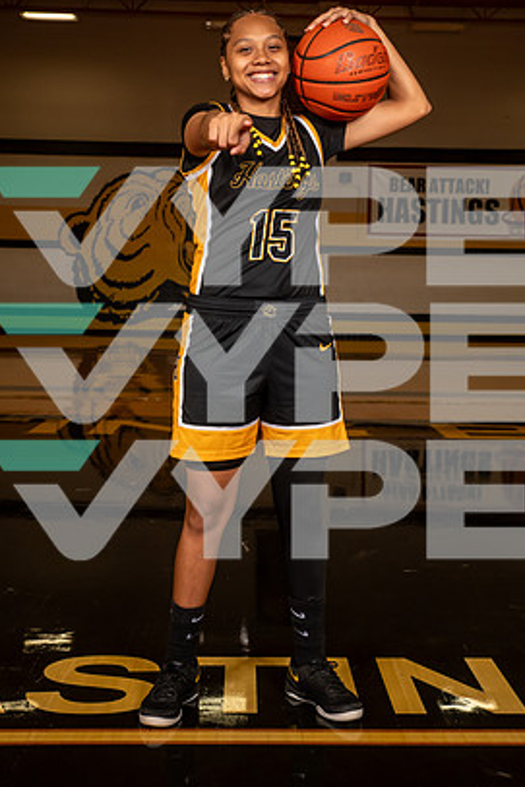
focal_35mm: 51
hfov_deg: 26.5
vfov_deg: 38.8
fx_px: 1115
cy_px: 364
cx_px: 273
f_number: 7.1
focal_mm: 46
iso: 640
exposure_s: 1/400
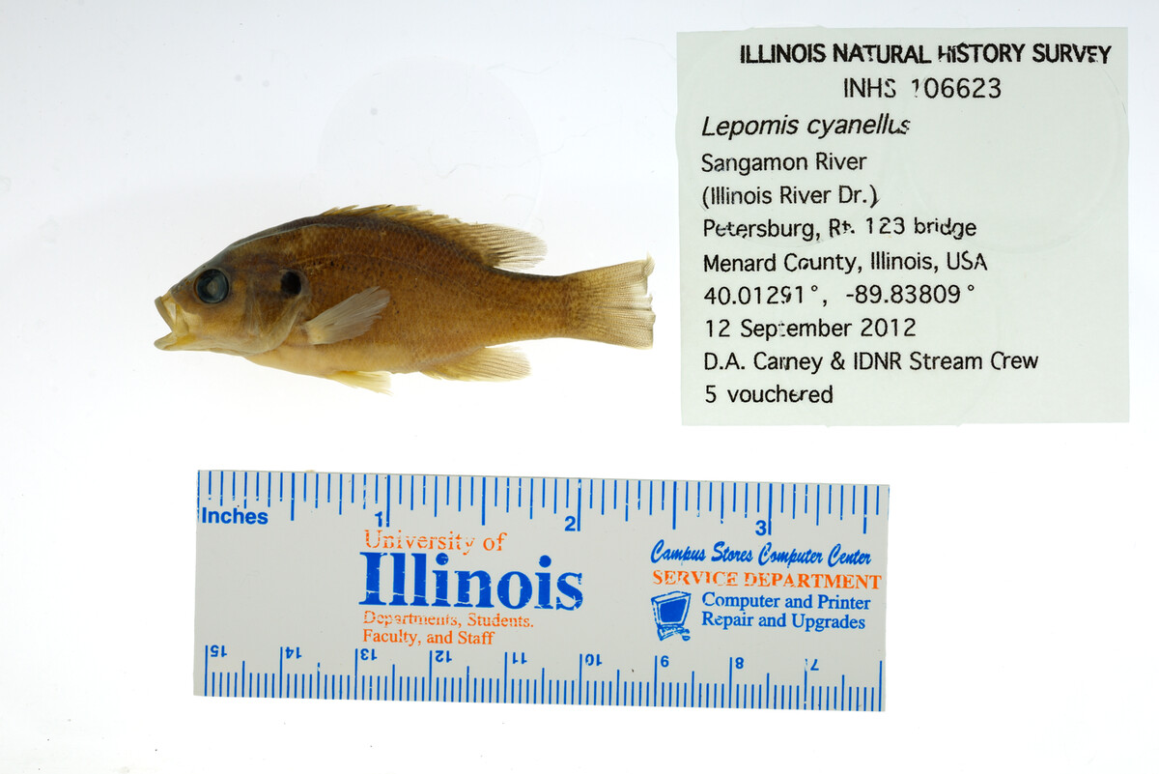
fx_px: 1932
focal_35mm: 60
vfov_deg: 22.6
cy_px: 387
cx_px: 580
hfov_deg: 33.4
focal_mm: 60
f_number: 10
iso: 100
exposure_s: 1/160
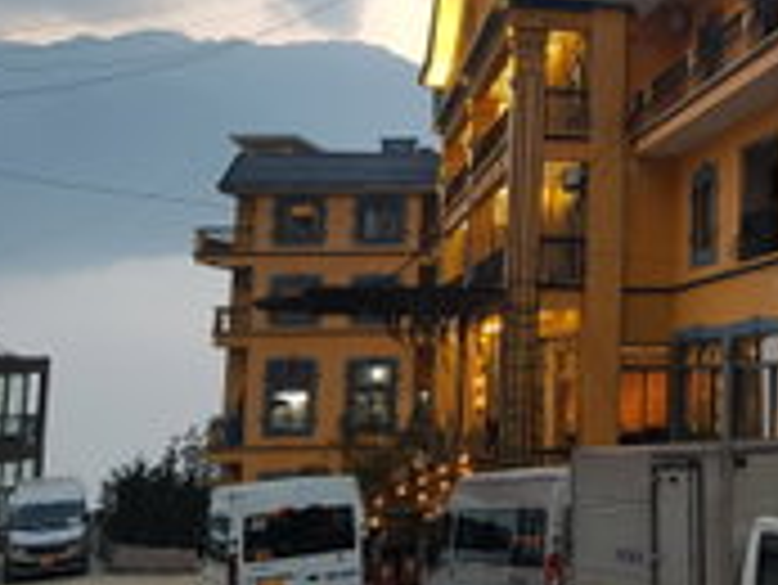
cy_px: 148
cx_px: 868
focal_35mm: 60
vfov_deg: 24.2
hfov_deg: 28.9
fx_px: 1349
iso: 100
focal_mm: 4.2
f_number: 1.7
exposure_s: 1/50
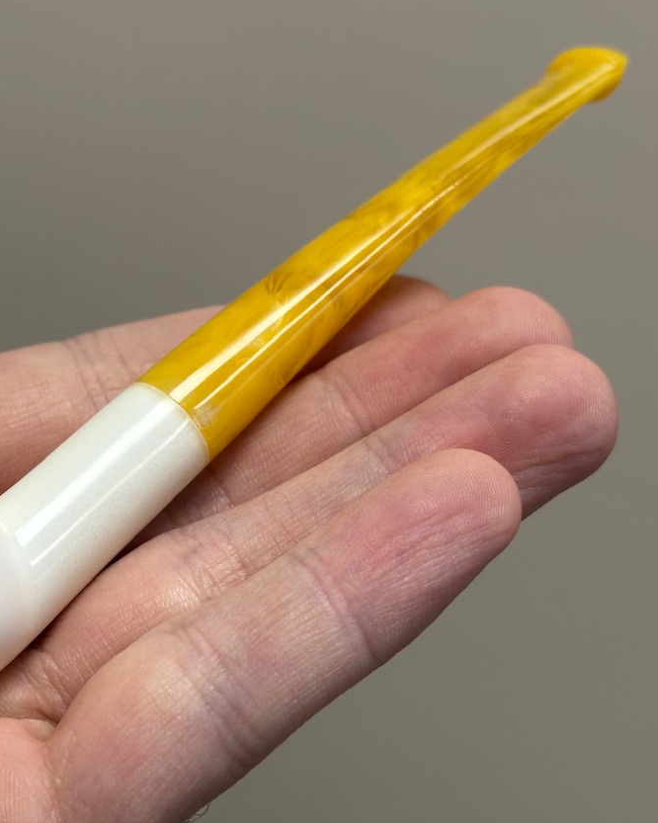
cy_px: 374
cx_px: 204
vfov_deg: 26.4
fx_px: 1753
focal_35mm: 72
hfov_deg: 21.2
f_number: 1.78
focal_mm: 6.86
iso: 50
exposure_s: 1/100
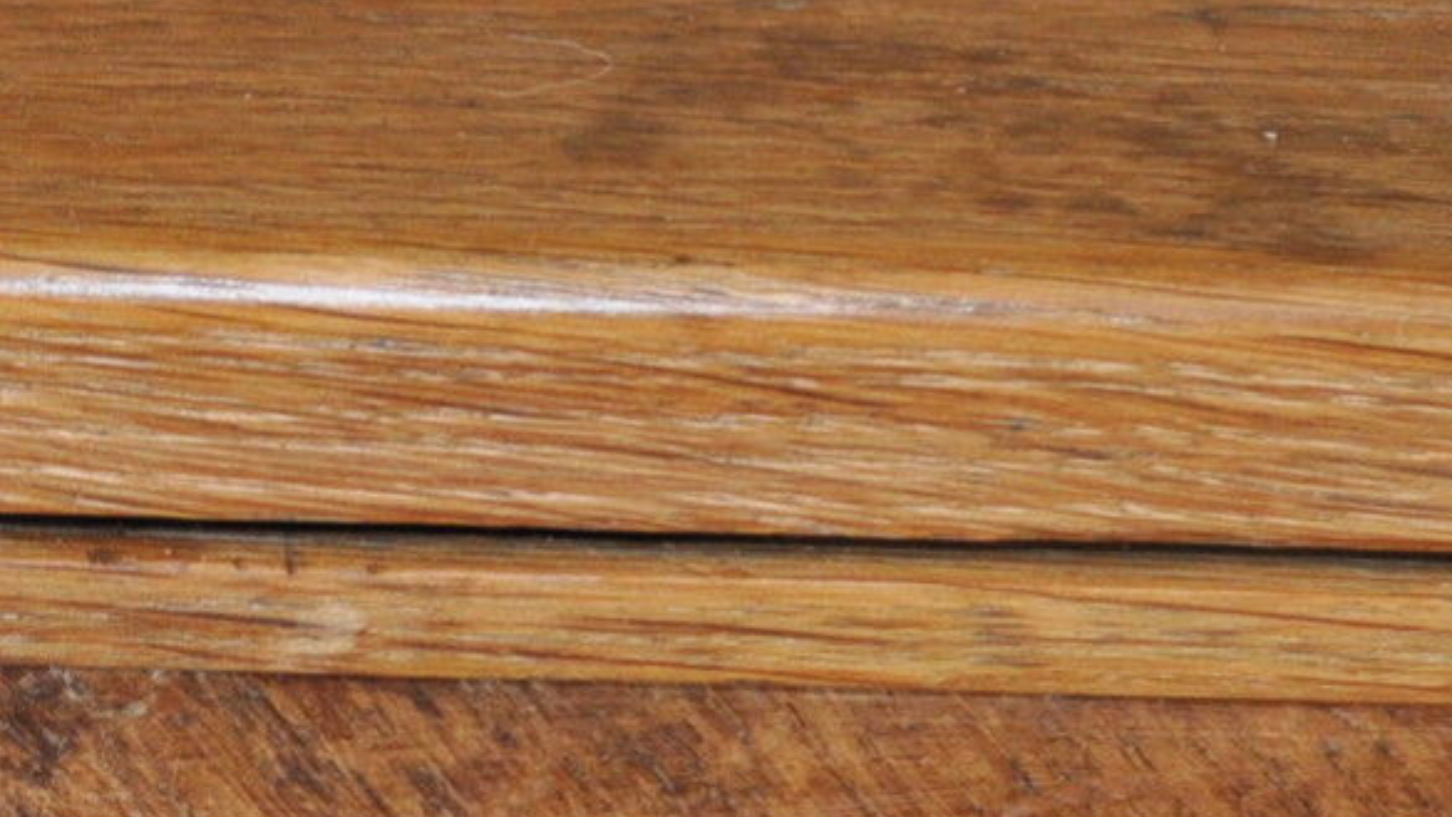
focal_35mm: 167
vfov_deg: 7.2
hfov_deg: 12.8
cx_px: 60
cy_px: 1008
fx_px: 6426
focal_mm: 29
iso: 640
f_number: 4.5
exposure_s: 1/60
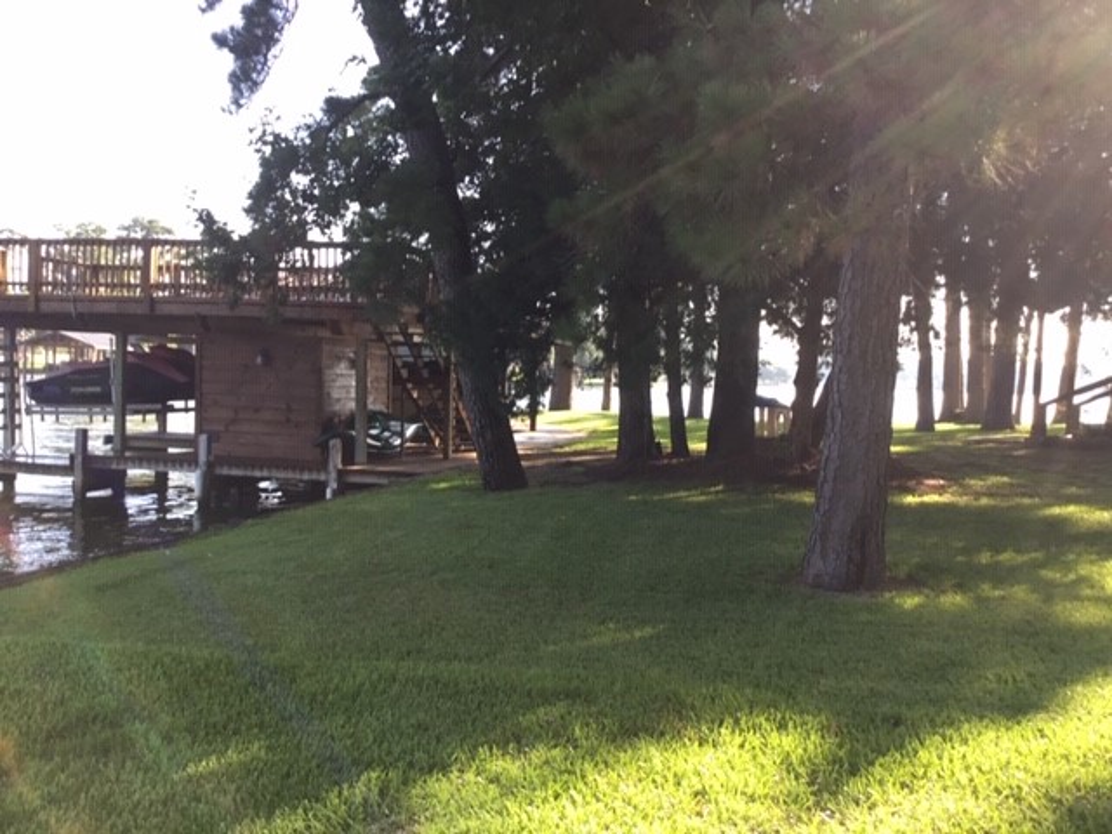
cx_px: 556
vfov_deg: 45.4
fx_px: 996
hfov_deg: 58.4
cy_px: 417
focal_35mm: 31
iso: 25
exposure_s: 1/120
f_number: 2.4
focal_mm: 3.3
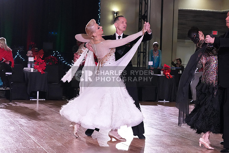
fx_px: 541
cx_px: 114
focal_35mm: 85
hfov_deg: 23.9
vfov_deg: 16.1
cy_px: 76
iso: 5000
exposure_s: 1/320
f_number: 5.6
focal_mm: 57
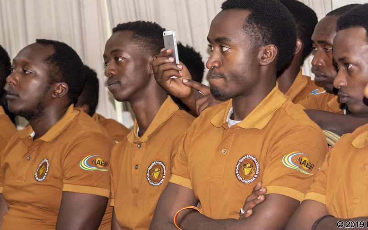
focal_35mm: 141
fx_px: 1414
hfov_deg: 14.8
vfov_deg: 9.3
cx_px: 158
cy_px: 76
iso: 400
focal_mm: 70
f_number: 5.6
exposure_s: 1/50
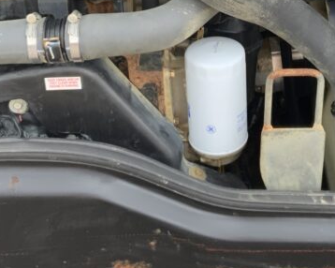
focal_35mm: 81
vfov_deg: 18.3
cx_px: 248
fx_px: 803
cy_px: -12
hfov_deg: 23.4
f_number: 1.8
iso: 50
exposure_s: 1/122
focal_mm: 3
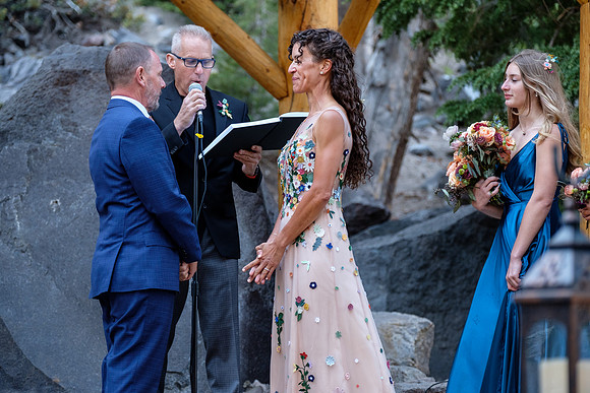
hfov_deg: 15.6
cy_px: 196
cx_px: 295
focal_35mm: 131
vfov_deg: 10.5
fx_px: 2147
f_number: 3.2
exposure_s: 1/110
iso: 640
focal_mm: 87.1
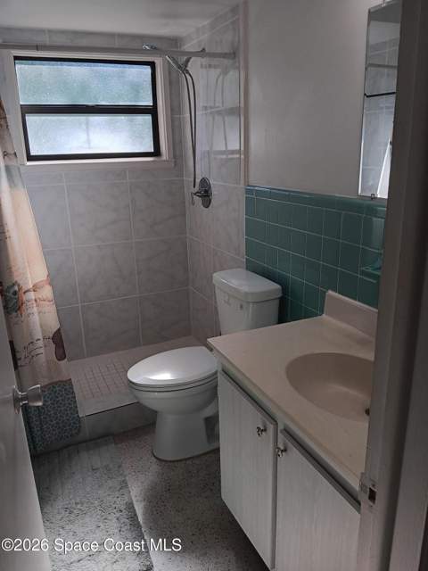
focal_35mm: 26
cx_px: 214
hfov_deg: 53.1
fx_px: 429
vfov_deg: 67.3
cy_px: 286
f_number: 1.8
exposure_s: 1/100
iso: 20
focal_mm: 3.98
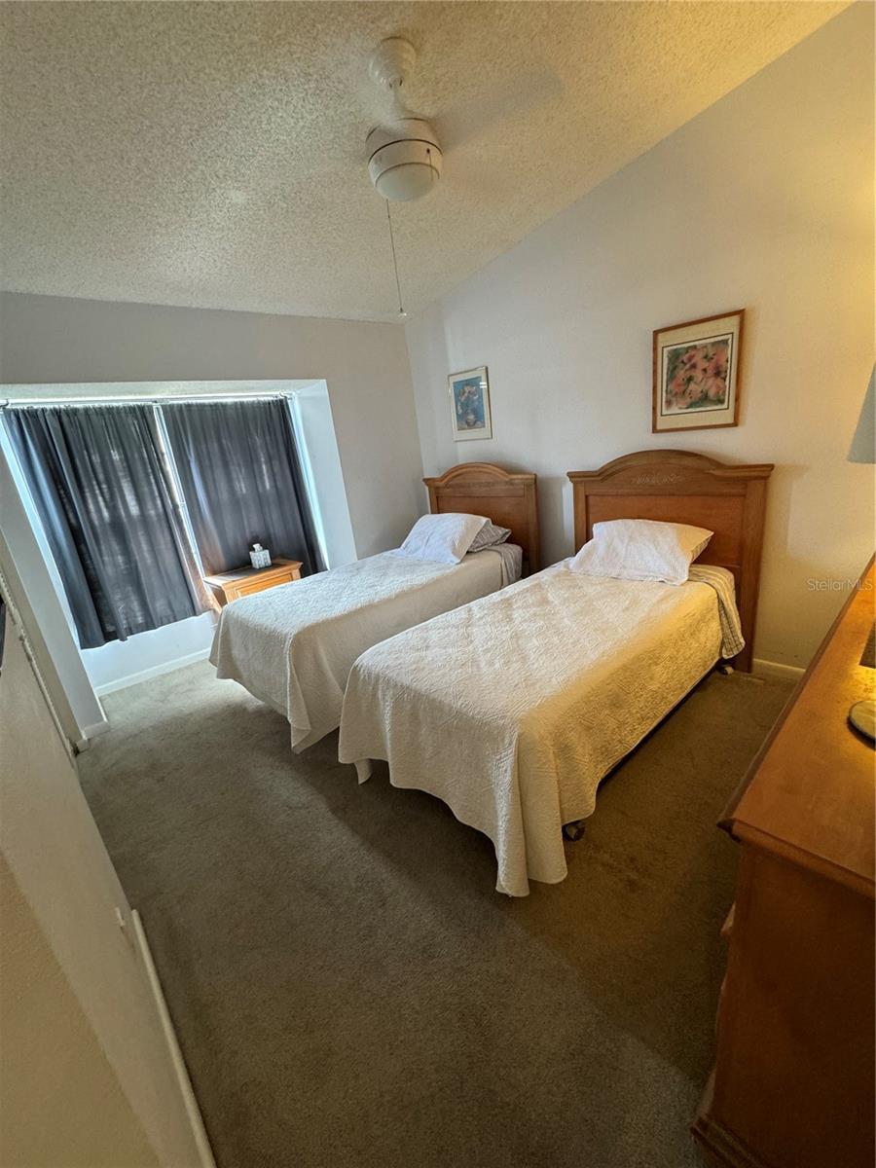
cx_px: 438
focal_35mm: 14
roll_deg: +6.4
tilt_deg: -14.3
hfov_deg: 85.7
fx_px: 472
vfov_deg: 102.1
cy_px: 584
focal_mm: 2.22
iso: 250
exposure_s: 1/60
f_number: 2.2
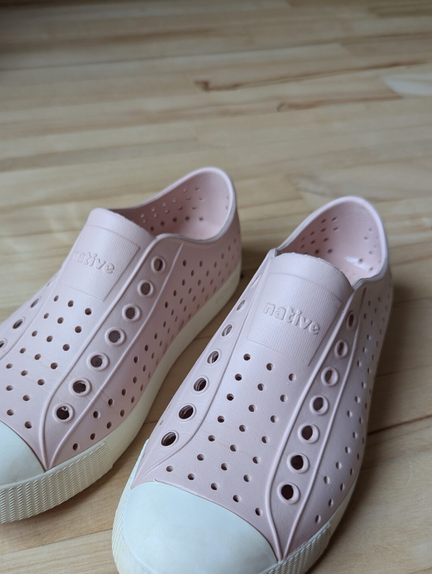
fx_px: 581
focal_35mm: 35
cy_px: 373
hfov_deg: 40.6
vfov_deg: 51.8
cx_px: 170
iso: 93
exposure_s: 1/90.1
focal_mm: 6.81
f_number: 1.85
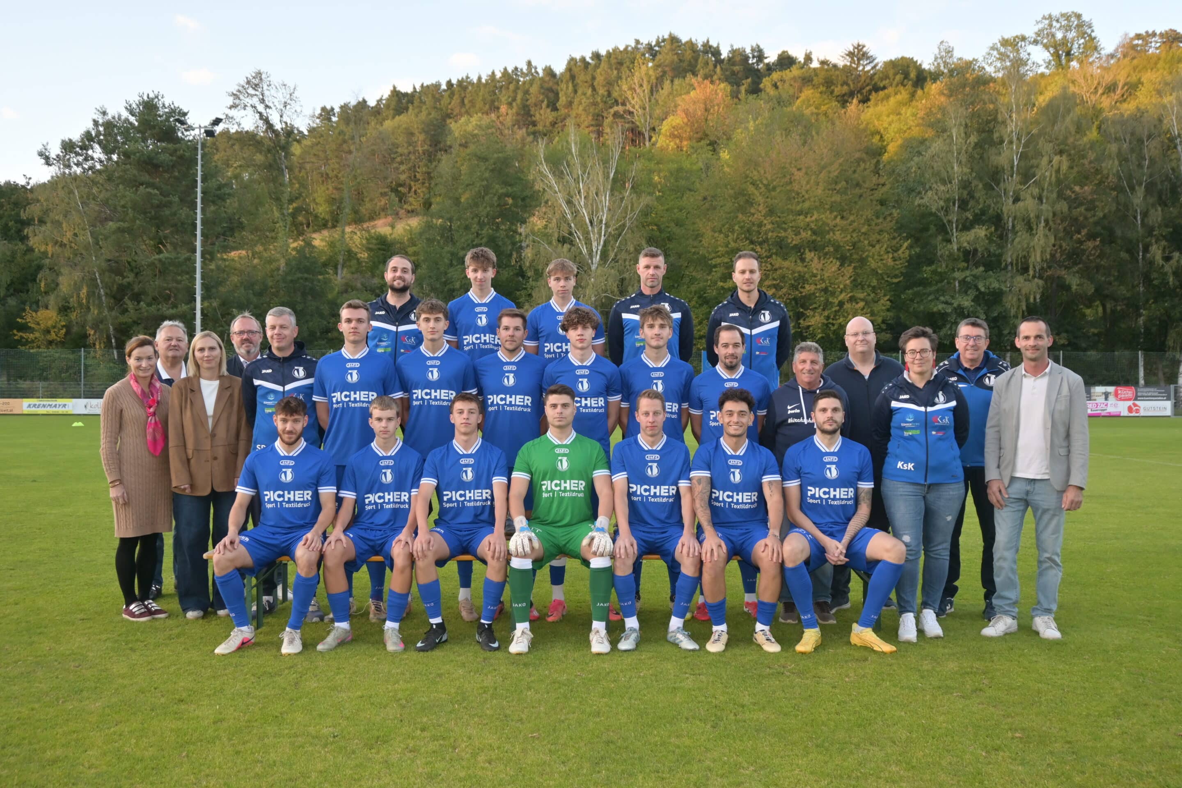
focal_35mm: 32
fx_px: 1034
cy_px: 394
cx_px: 591
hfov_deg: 59.5
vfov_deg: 41.7
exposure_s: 1/200
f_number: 4
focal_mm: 21
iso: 200
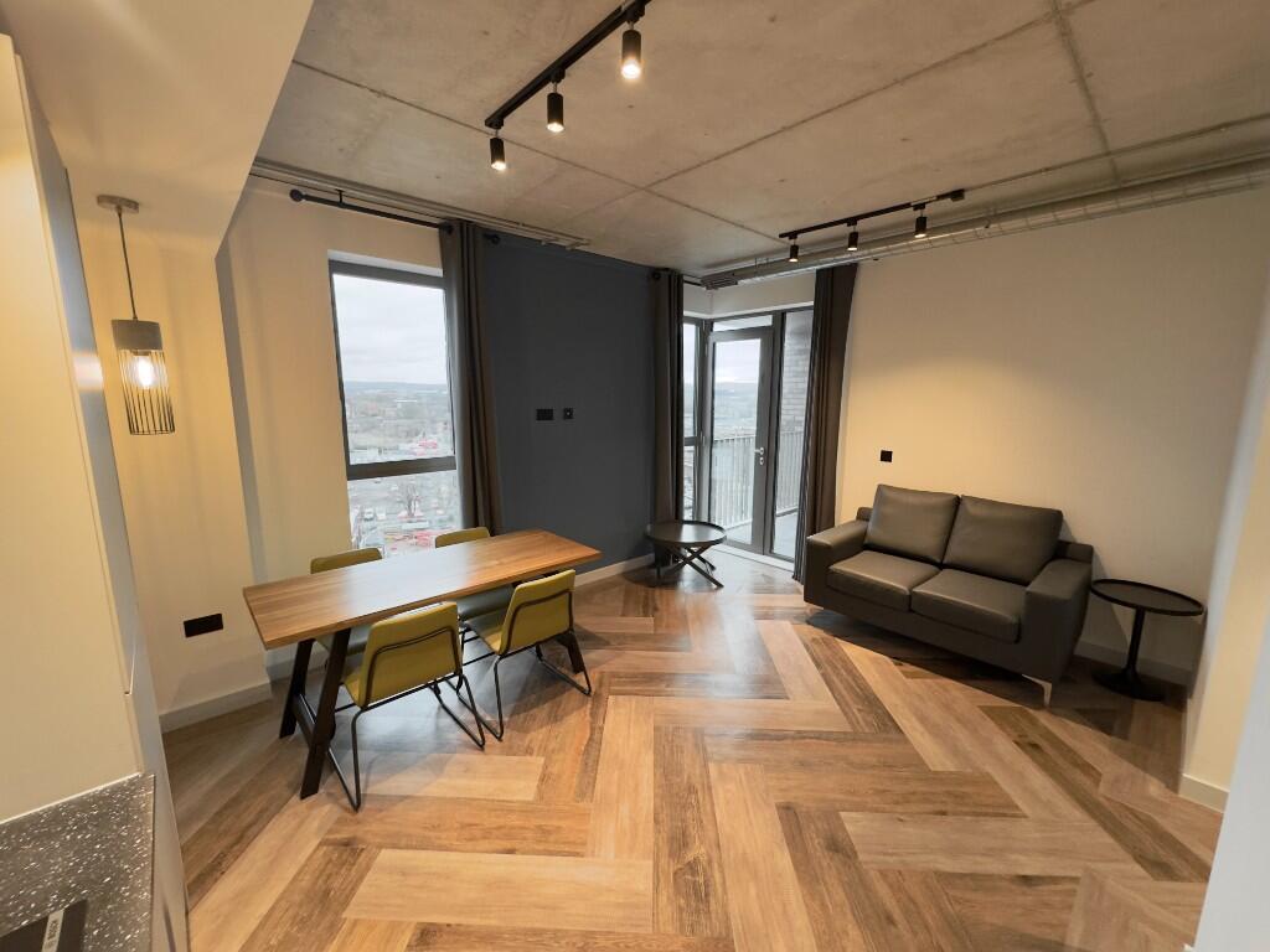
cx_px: 635
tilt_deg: -8.7
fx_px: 514
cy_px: 476
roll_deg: -0.4
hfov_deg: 102.1
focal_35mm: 14
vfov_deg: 85.7
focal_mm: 2.22
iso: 250
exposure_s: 1/50
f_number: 2.2
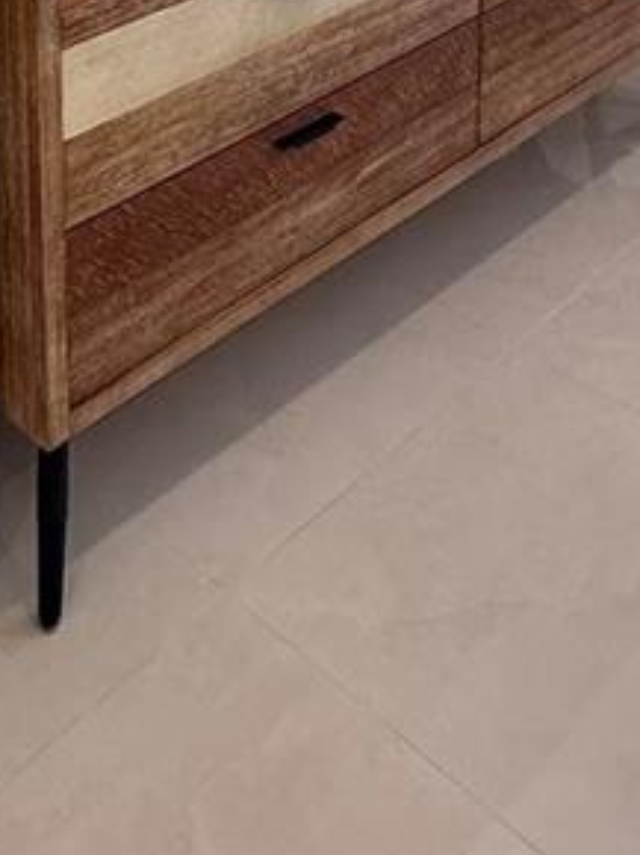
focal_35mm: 58
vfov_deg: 25.0
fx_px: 1432
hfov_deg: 24.9
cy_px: -445
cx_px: 150
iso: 160
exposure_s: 1/120
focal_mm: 2.22
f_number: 2.2
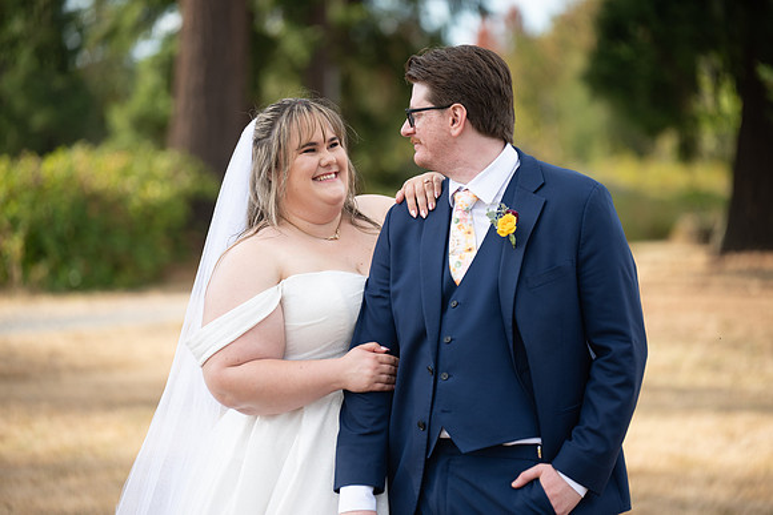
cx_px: 386
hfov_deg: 15.4
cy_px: 258
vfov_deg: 10.3
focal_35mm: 133
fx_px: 2856
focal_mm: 133
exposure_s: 1/1600
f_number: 2.8
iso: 400
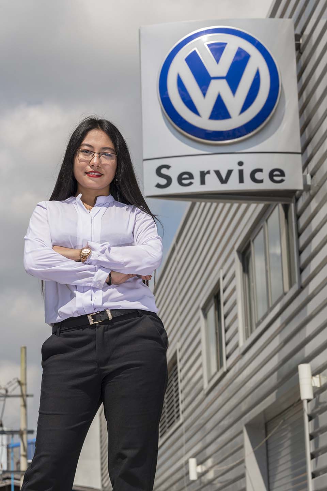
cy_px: 246
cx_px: 164
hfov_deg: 14.0
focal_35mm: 98
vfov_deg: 20.8
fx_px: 1335
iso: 100
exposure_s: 1/200
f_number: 10
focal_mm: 98
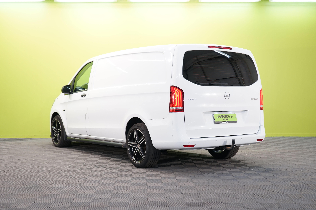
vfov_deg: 27.5
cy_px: 105
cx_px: 158
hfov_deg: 40.3
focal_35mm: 49
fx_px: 430
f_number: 4.5
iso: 400
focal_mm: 49
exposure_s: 1/25
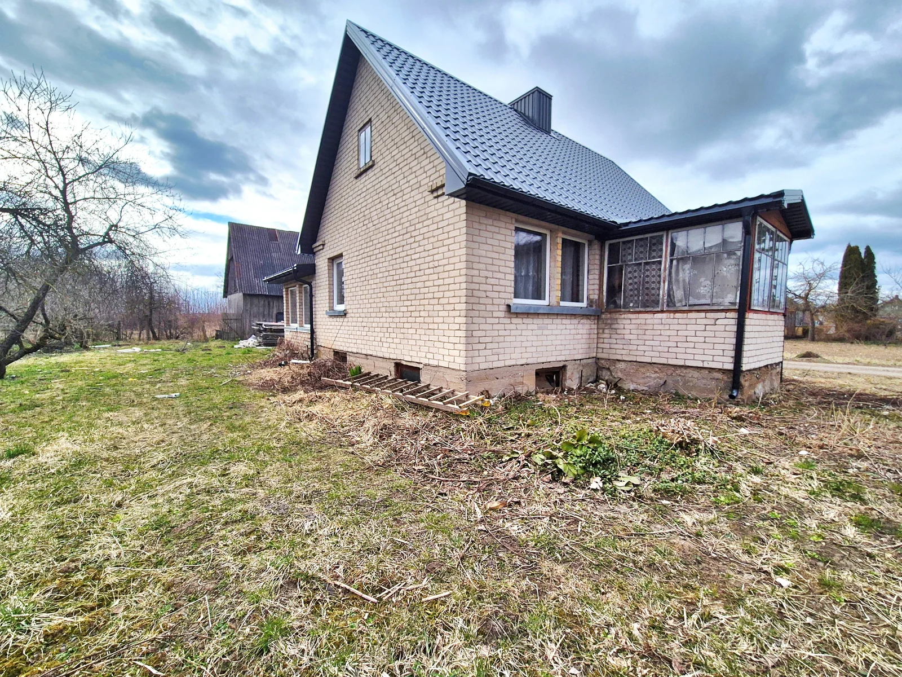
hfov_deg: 106.2
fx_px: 339
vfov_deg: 89.9
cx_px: 451
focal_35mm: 13
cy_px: 338
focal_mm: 2.2
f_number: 2.2
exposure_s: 1/3333
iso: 50
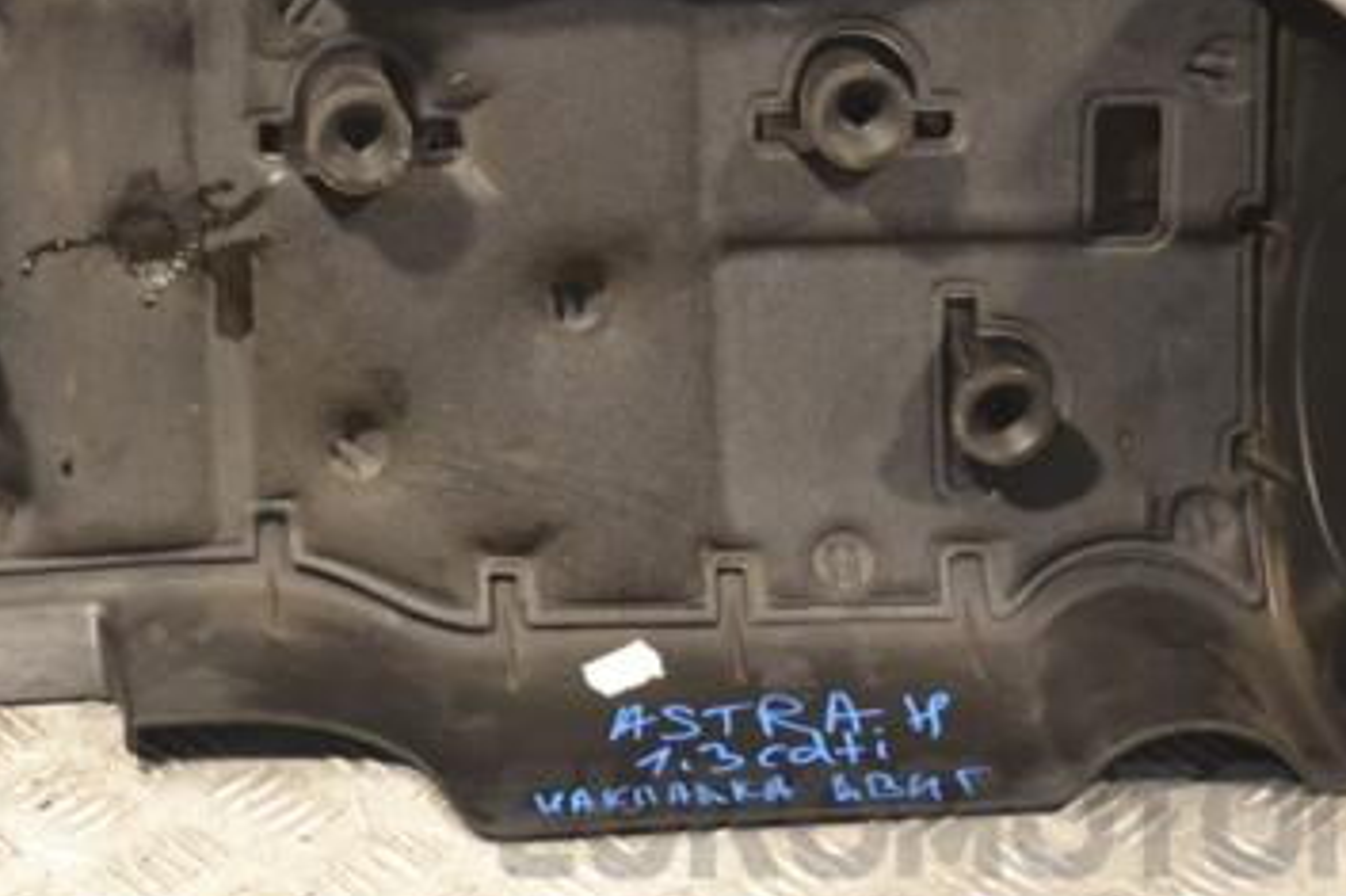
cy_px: 313
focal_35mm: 97
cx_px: 427
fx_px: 3625
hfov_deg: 20.9
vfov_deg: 14.1
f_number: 5.6
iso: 1600
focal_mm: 38
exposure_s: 1/125
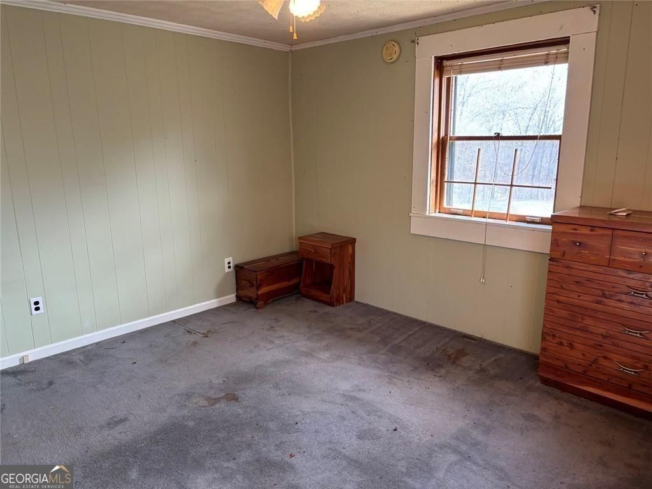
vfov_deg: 53.1
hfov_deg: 67.3
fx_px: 490
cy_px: 244
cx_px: 326
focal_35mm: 26
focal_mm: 5.96
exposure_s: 1/60
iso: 100
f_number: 1.6
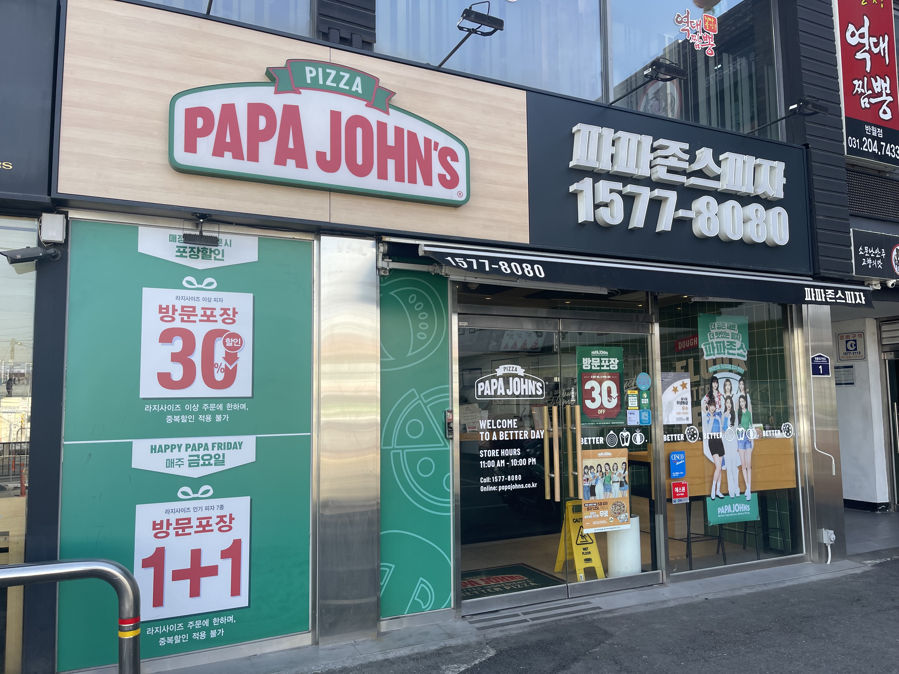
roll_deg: +1.4
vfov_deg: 53.1
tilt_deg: +6.6
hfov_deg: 67.3
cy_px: 337
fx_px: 675
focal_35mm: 26
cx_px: 450
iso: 32
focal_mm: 5.1
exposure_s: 1/656
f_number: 1.6
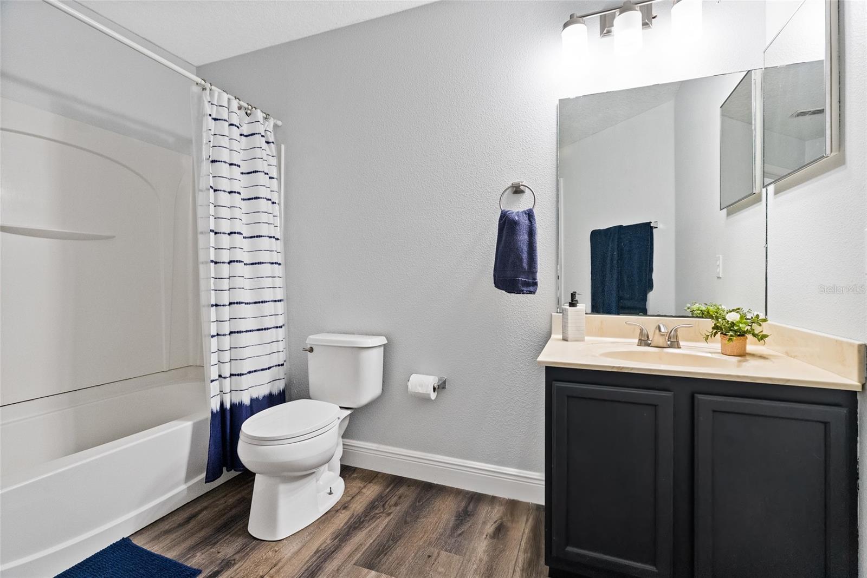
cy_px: 289
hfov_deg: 96.7
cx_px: 434
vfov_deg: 73.8
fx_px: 385
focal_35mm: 16
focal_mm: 16
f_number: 9
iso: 8000
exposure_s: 1/30
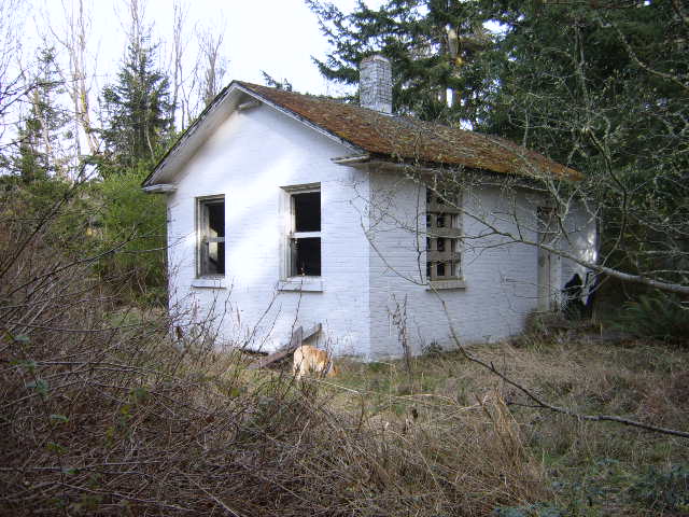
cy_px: 258
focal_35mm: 35
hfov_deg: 52.6
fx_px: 697
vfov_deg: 40.7
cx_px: 344
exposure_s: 1/125
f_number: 2.8
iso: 50
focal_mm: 5.8
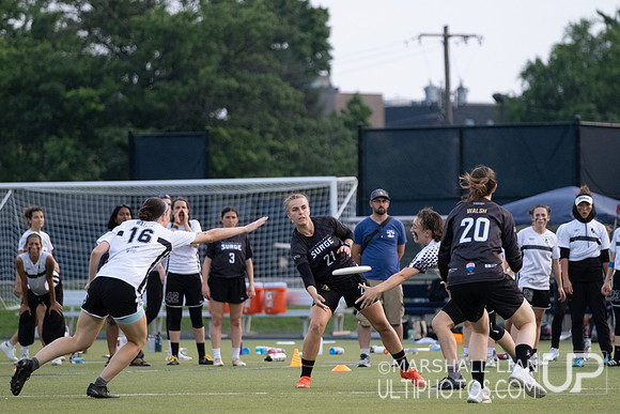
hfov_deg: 7.5
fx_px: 4715
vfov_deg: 5.0
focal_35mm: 274
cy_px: 188
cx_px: 335
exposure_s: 1/1600
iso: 1250
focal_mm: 140
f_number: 2.8
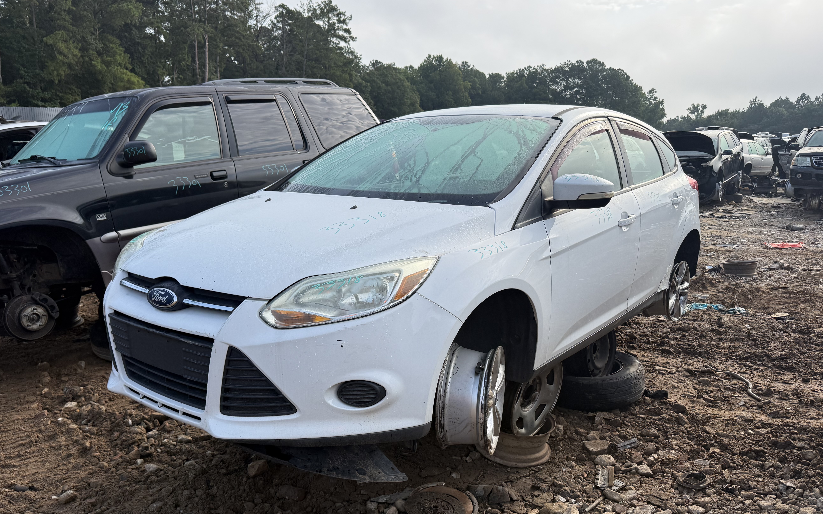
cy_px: 308
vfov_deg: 44.3
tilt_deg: -12.9
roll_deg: -2.8
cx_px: 423
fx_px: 628
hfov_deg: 66.5
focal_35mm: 28
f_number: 1.78
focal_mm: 6.76
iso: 100
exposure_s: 1/2053
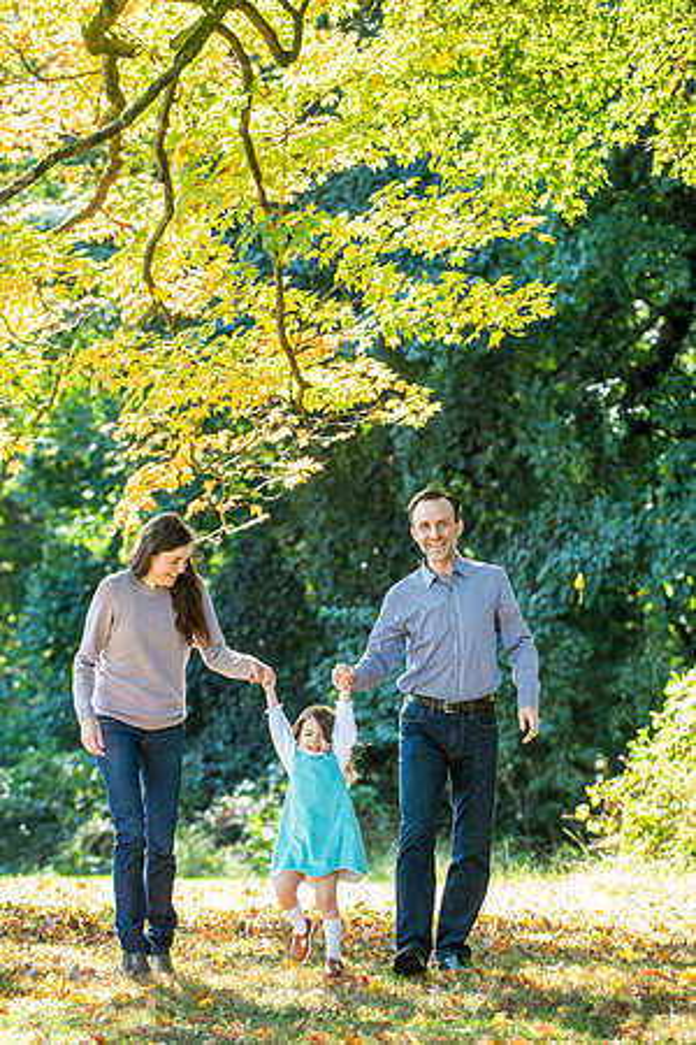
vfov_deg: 15.2
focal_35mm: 135
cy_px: 522
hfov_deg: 10.2
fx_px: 3915
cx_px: 348
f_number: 4
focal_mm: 135
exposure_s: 1/200
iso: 400
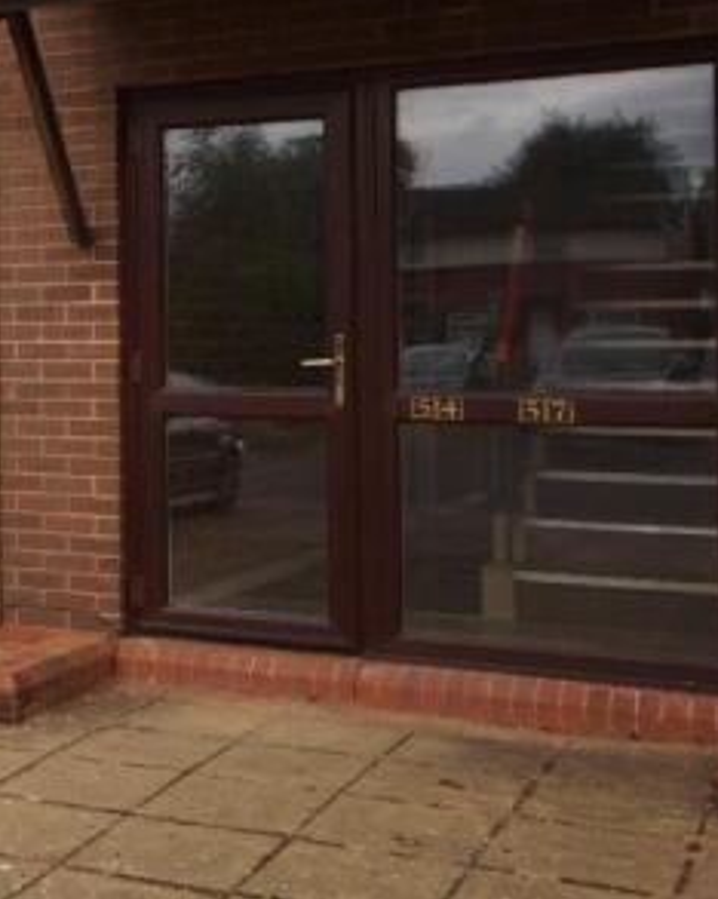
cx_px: -126
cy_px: 296
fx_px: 1675
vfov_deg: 29.8
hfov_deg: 22.4
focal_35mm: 63
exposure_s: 1/125
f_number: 5.6
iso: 100
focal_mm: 20
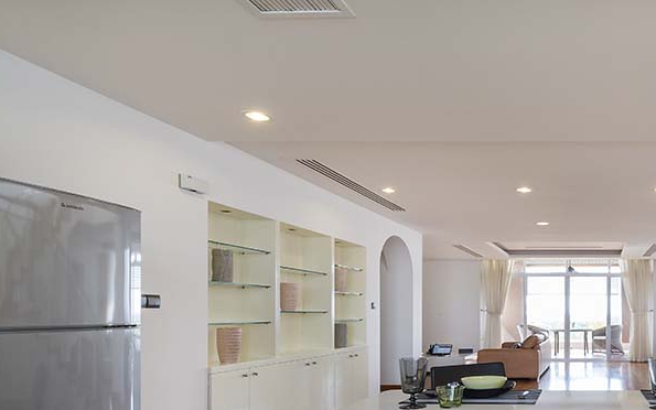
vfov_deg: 50.4
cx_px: 453
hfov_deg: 74.0
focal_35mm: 23
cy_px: 317
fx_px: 411
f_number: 18
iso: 200
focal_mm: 14
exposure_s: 1/4
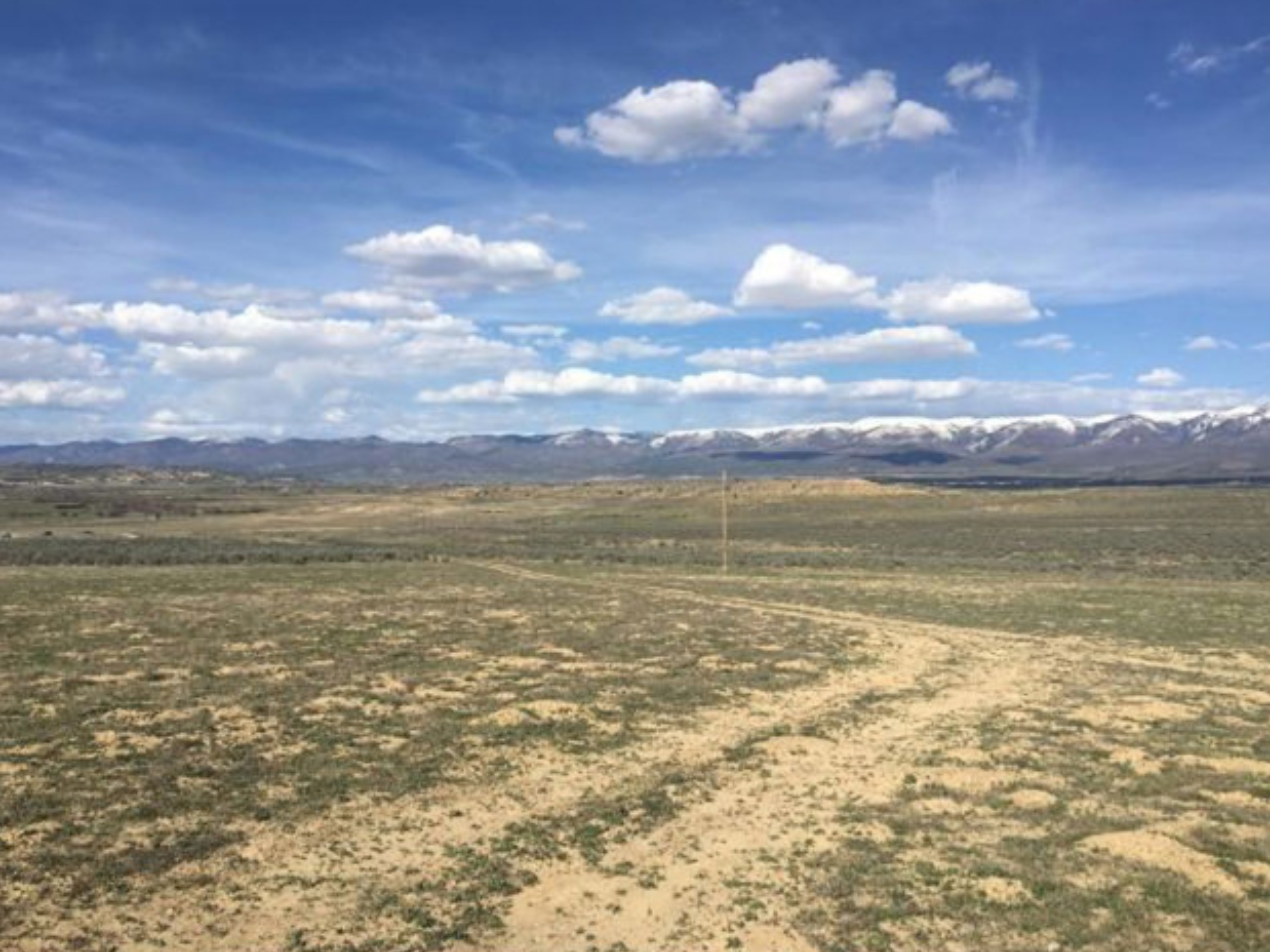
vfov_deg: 46.8
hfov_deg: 60.0
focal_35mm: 30
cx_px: 620
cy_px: 480
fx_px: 1100
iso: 25
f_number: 2.2
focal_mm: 4.15
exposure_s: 1/3077
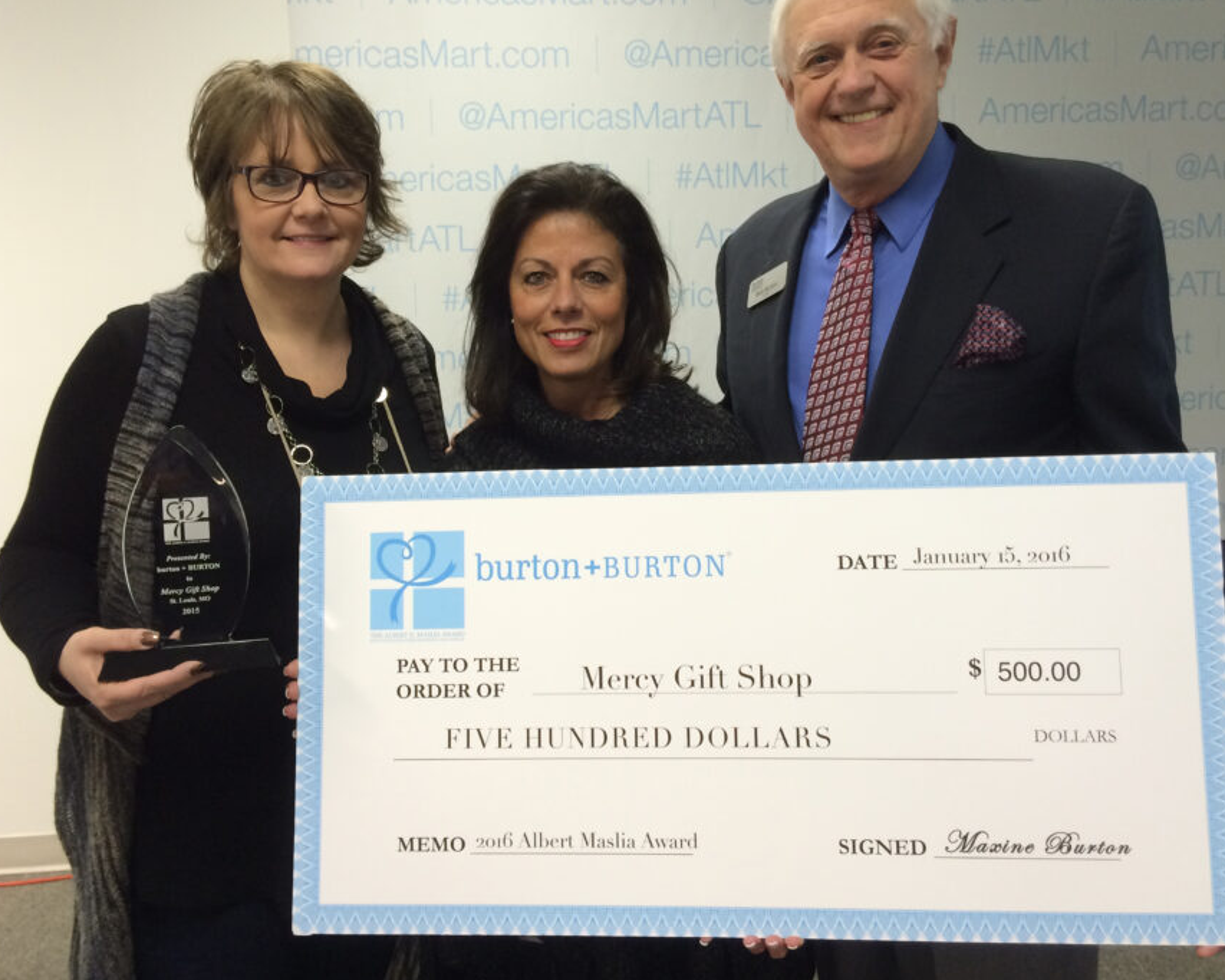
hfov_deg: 52.9
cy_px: 444
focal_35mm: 34
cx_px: 625
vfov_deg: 43.3
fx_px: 1232
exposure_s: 1/30
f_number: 2.2
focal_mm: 4.15
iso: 100
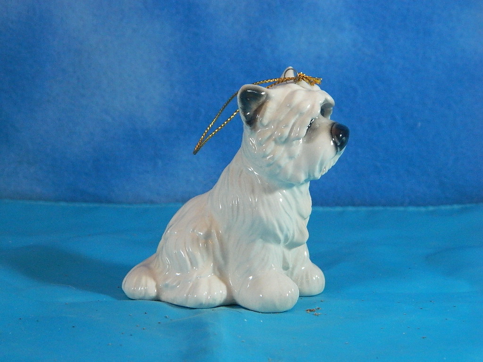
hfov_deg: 27.8
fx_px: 977
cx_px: 242
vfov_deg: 21.0
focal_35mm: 70
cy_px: 181
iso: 400
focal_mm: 12.6
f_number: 4
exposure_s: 1/40
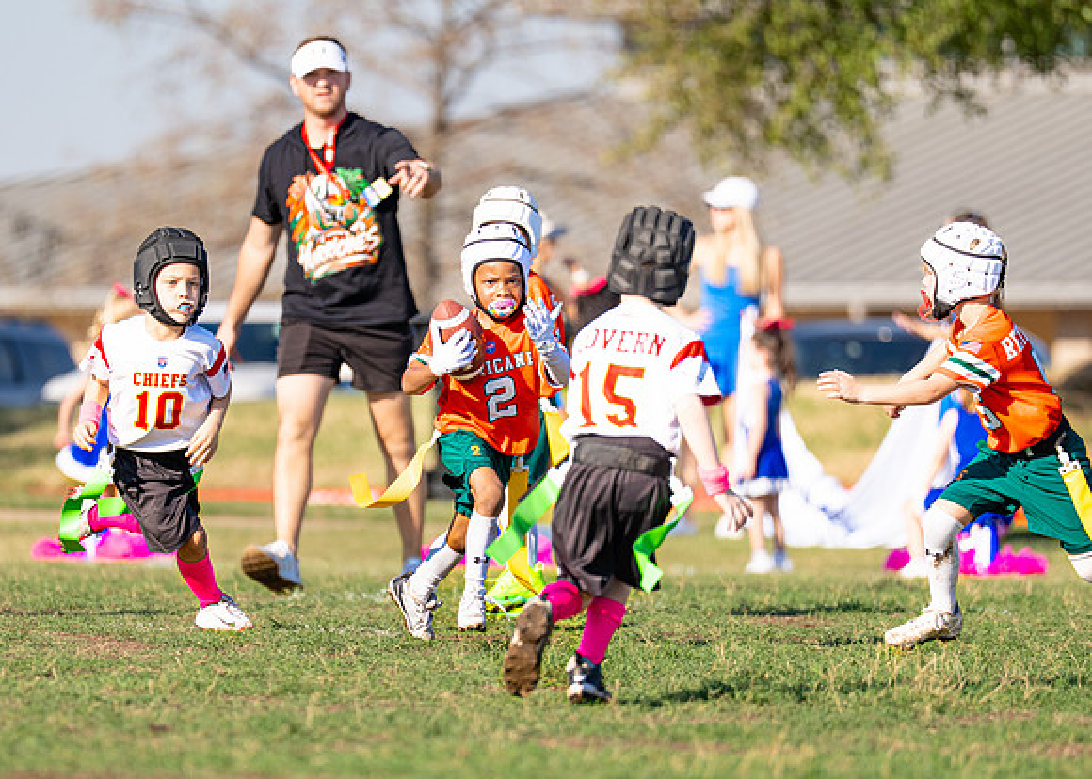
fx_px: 10816
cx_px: 399
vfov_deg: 4.1
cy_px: 461
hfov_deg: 5.8
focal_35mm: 349
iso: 200
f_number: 2.8
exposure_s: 1/3200
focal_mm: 200
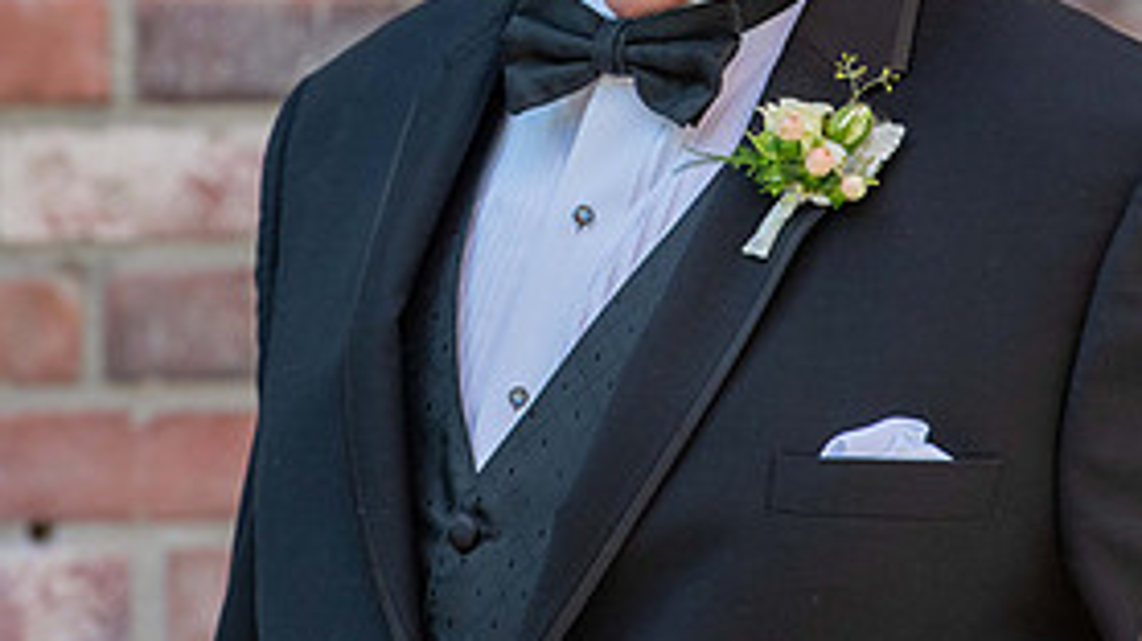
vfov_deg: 2.8
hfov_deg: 4.9
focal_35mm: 437
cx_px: 563
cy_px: 10
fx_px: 13225
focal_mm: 200
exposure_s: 1/800
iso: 640
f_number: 4.5
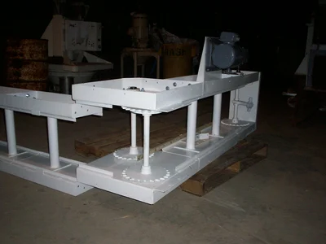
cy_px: 122
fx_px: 339
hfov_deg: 51.4
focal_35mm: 36
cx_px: 163
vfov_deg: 39.7
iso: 140
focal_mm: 5.9
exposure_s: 1/64
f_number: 4.5
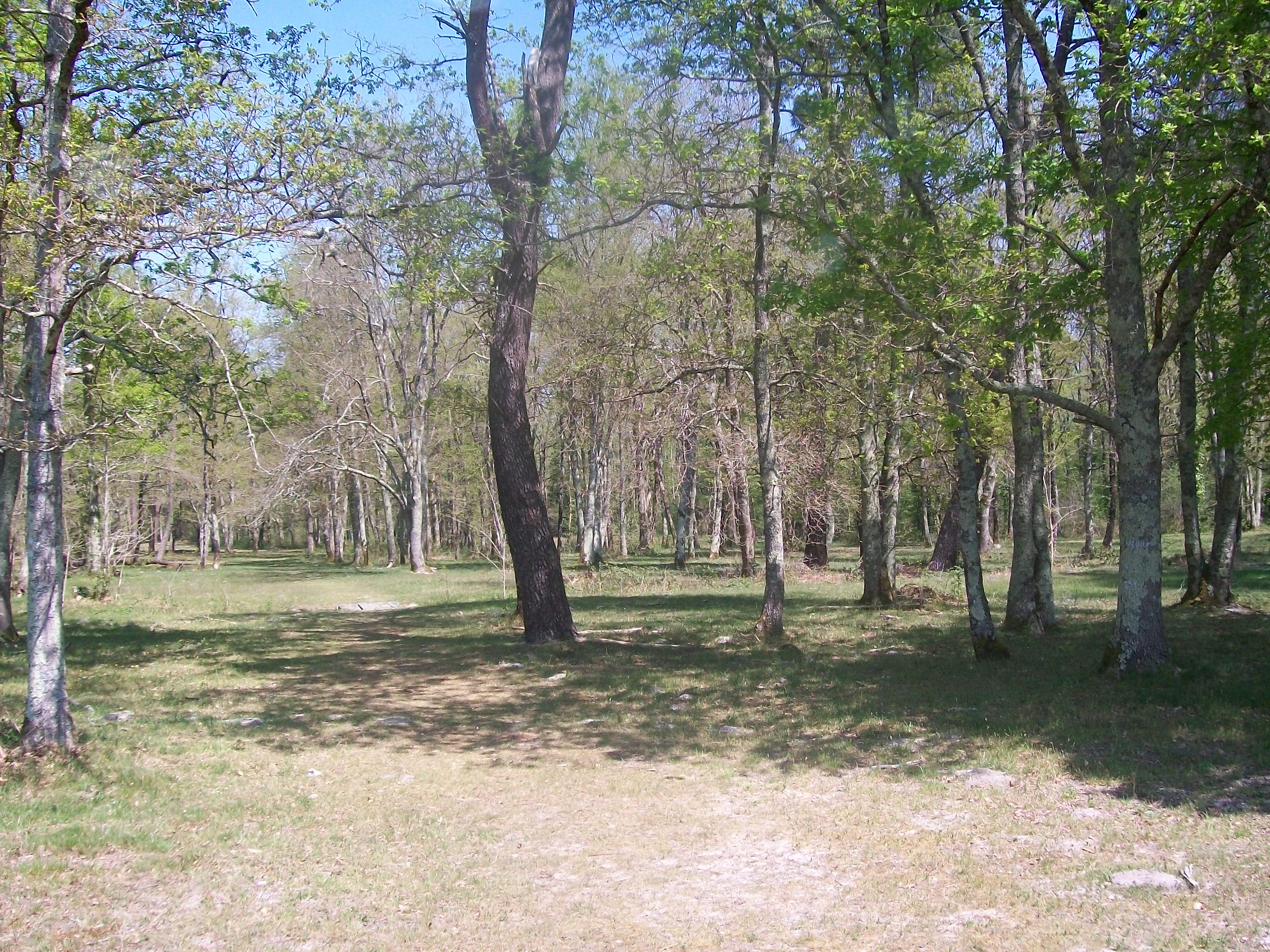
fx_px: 1321
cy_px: 476
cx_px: 635
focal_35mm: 36
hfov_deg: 51.4
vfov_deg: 39.7
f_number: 2.7
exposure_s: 1/640
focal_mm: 6
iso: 80
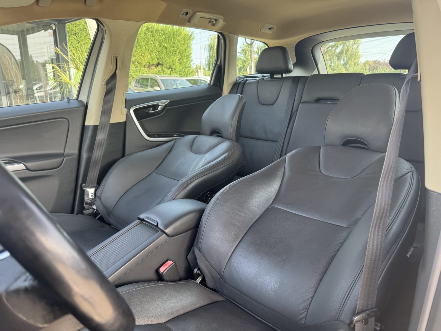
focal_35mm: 24
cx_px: 220
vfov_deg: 56.8
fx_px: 306
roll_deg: -0.2
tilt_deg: -14.3
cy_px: 166
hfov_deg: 71.6
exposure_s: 1/171
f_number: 1.78
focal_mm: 6.76
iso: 100
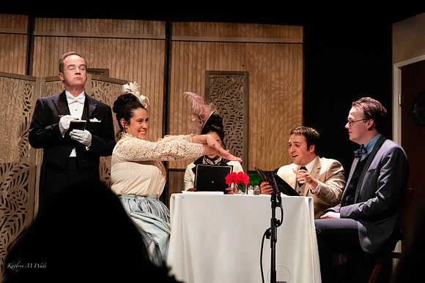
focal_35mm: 66
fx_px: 784
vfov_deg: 20.5
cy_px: 142
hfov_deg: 30.3
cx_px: 212
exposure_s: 1/400
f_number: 5
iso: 4000
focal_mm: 58
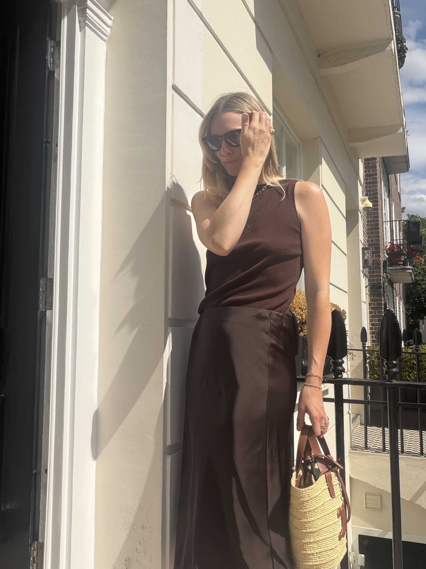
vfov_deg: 60.0
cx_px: 213
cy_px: 284
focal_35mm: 30
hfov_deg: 46.8
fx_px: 492
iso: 25
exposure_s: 1/2237
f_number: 1.9
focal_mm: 2.71
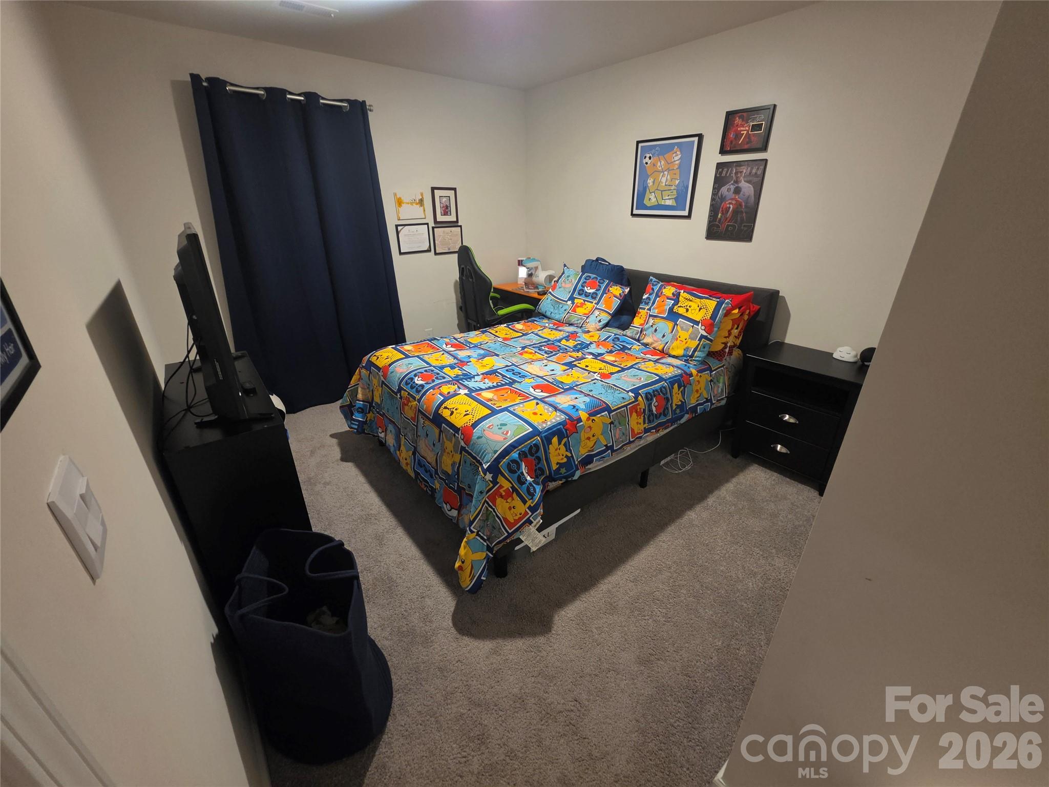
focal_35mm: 13
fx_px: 394
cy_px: 394
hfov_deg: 106.2
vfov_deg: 89.9
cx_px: 524
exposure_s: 1/60
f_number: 1.9
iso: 800
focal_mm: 2.2
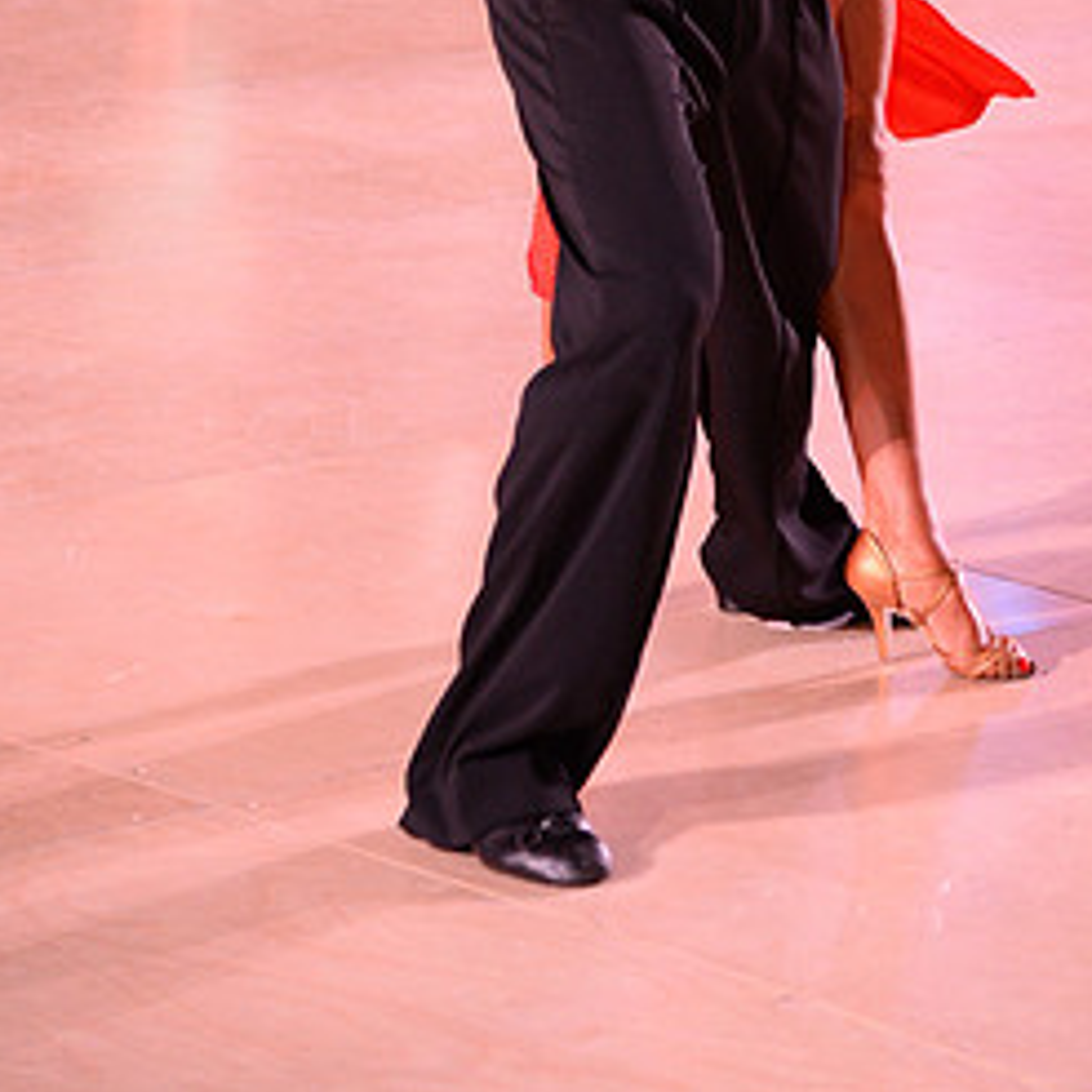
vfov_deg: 9.4
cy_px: -186
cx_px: 704
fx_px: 6567
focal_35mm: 184
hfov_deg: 9.5
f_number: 4
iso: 2500
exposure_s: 1/250
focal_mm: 92
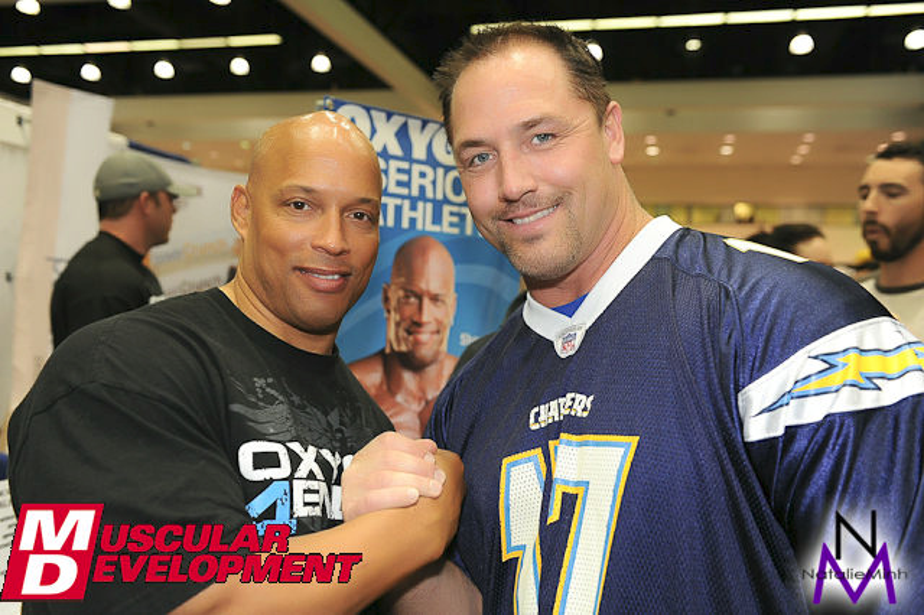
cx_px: 462
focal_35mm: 32
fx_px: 821
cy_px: 308
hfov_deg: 58.7
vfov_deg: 41.1
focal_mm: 32
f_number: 3.5
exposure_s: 1/125
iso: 1250
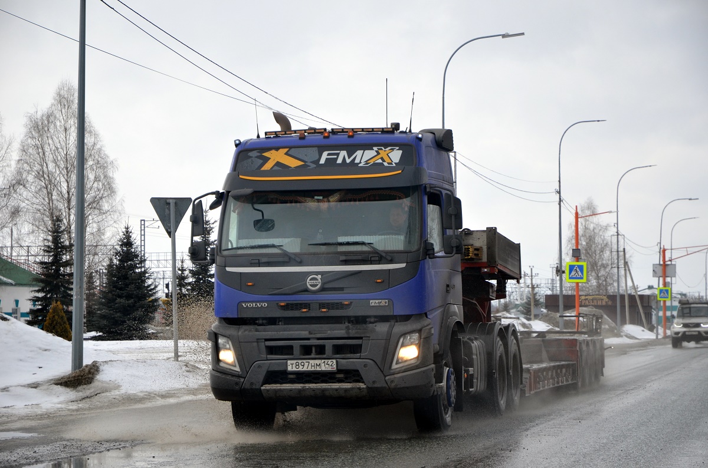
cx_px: 354
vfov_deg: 13.0
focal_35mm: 105
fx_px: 2060
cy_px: 234
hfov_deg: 19.5
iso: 400
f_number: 6.3
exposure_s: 1/1600
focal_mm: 70
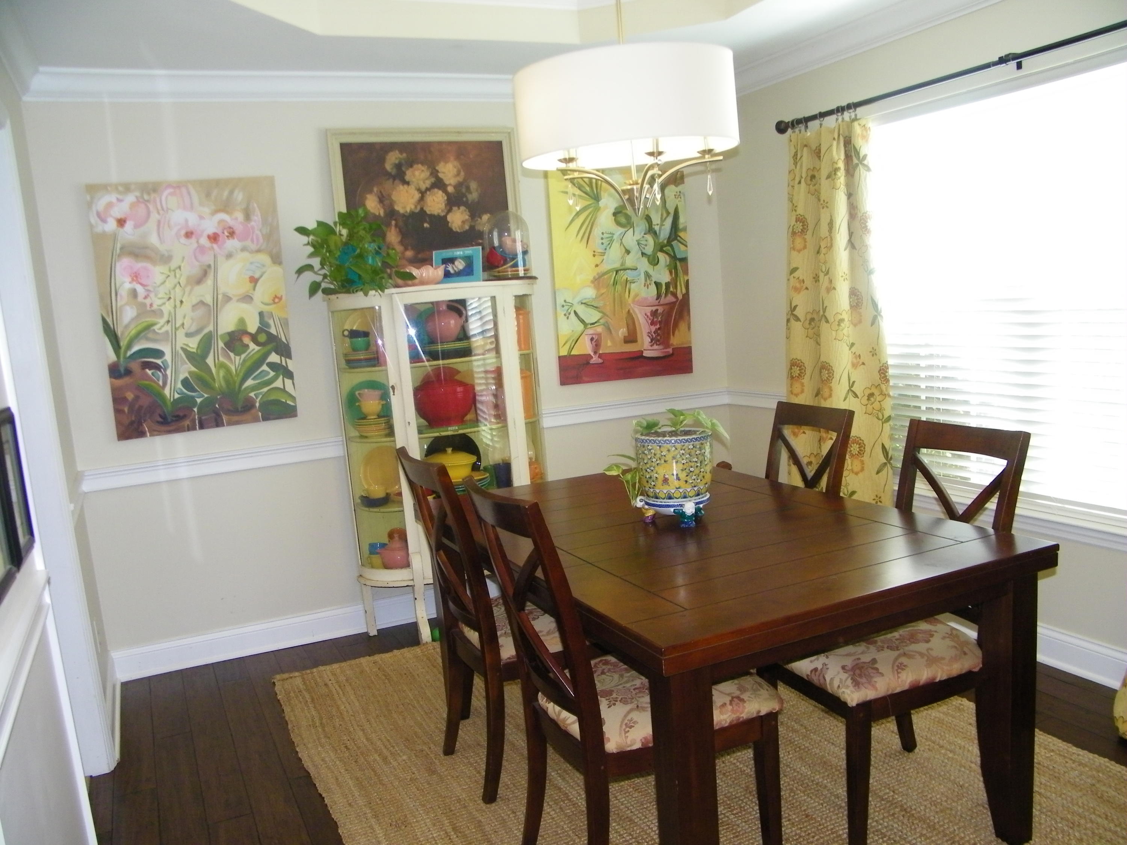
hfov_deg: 63.4
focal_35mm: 28
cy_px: 422
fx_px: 912
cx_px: 564
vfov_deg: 49.7
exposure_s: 1/30
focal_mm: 5
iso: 160
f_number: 3.5
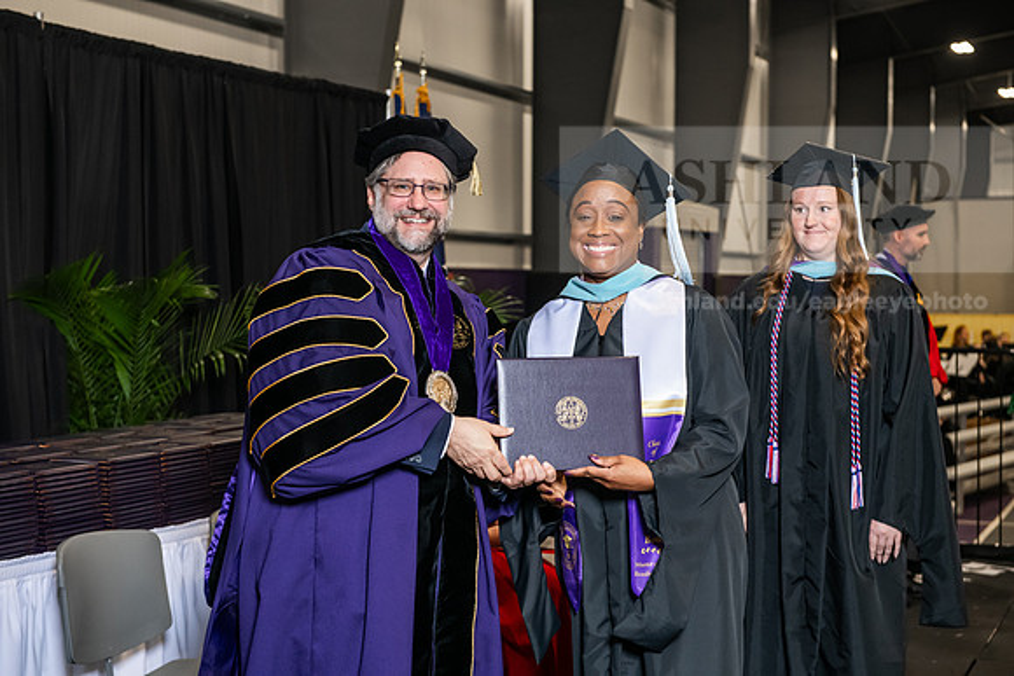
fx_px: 1747
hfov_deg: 32.4
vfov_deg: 21.9
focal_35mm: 62
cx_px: 507
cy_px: 338
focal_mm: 62
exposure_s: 1/200
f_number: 5
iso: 2000
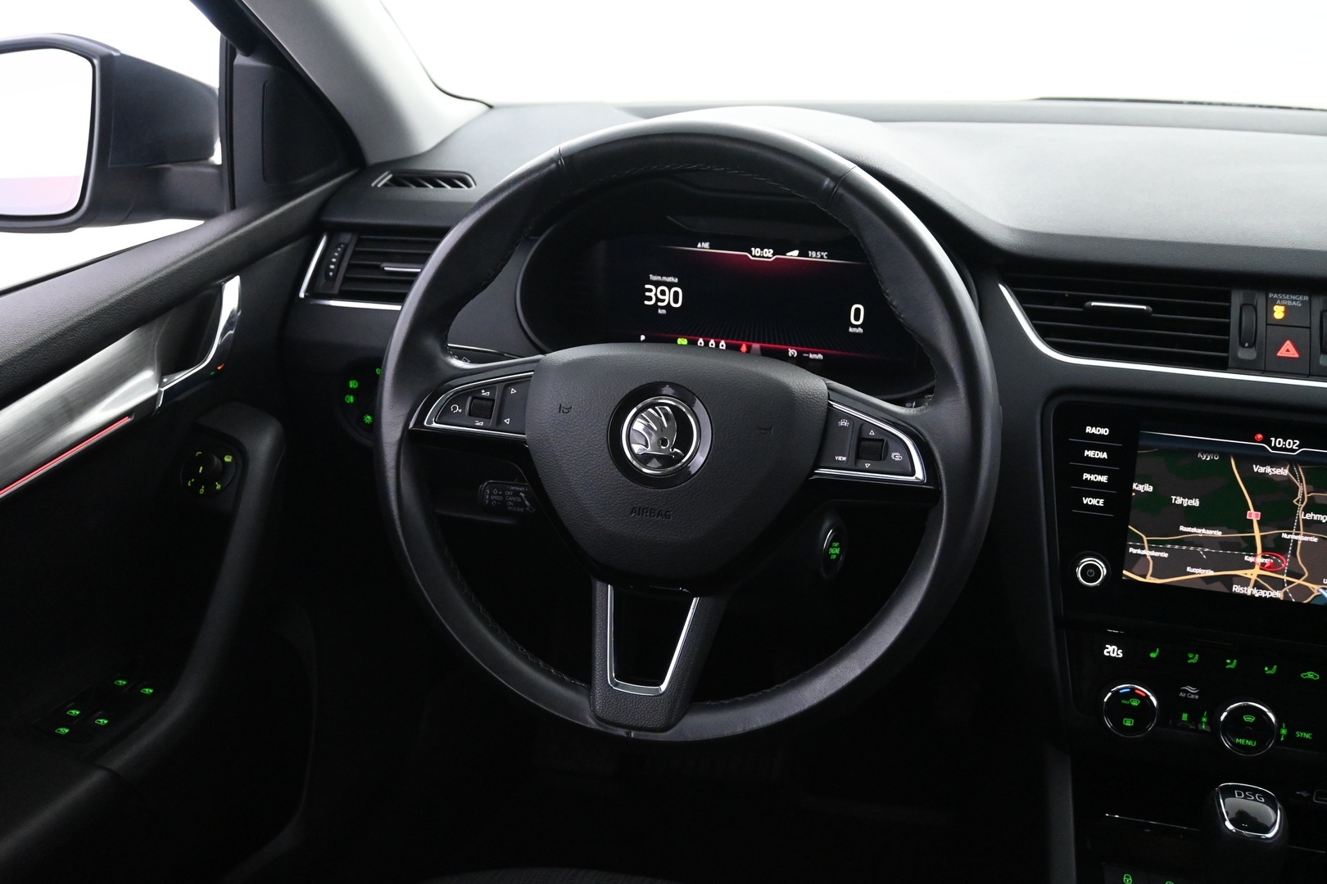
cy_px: 442
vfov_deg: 39.1
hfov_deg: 56.1
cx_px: 664
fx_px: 1244
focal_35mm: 34
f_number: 4
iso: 4000
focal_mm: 22.5
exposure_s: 1/50
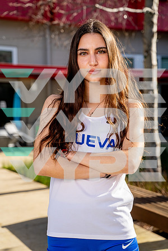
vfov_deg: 31.4
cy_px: 126
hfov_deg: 21.2
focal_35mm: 64
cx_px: 84
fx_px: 448
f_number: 4
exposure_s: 1/500
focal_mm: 64
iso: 100
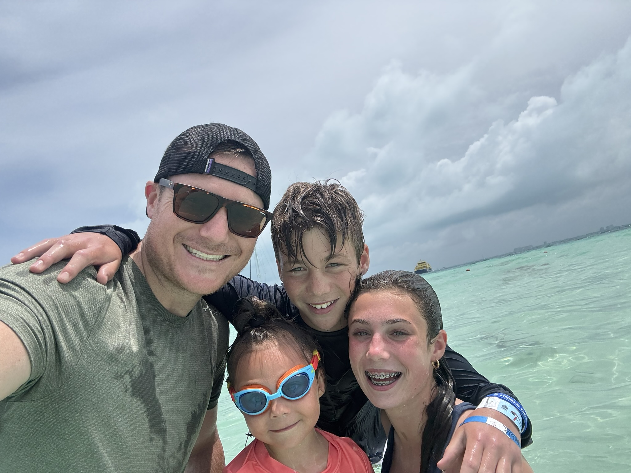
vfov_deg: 58.9
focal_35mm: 23
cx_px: 316
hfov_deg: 73.9
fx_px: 419
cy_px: 236
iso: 25
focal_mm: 2.69
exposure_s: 1/1284
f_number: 1.9
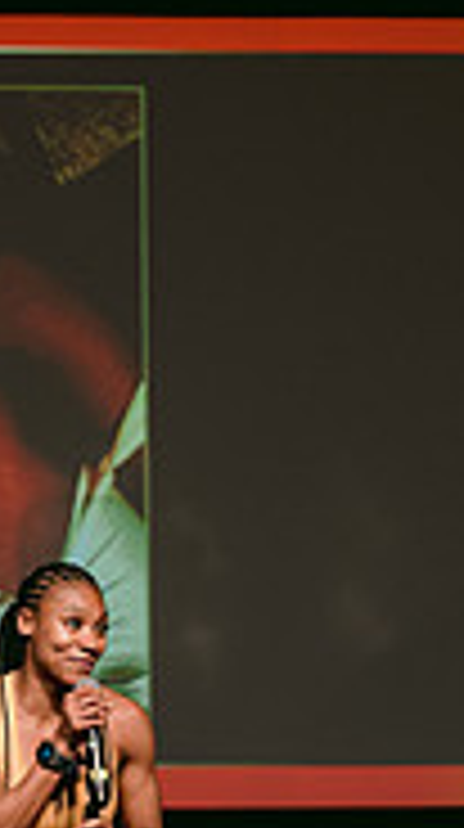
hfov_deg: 5.5
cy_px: 693
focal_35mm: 218
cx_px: 18
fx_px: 4786
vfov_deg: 9.9
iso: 400
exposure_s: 1/320
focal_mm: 85
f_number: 3.2
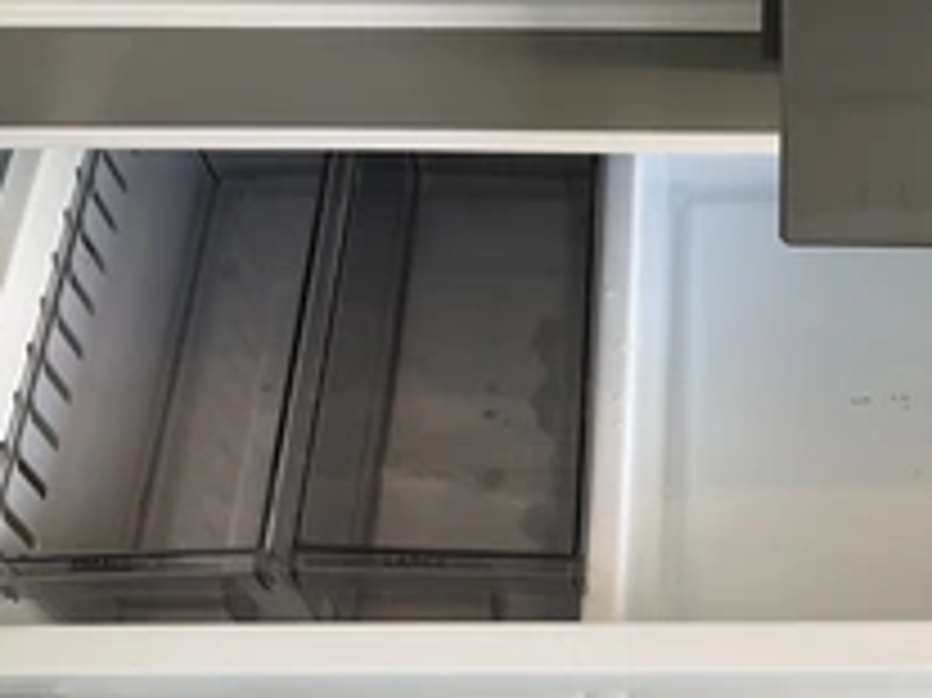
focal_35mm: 56
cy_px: 653
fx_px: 1507
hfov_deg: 32.8
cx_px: 815
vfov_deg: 25.1
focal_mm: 3
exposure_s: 1/122
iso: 64
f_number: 1.8
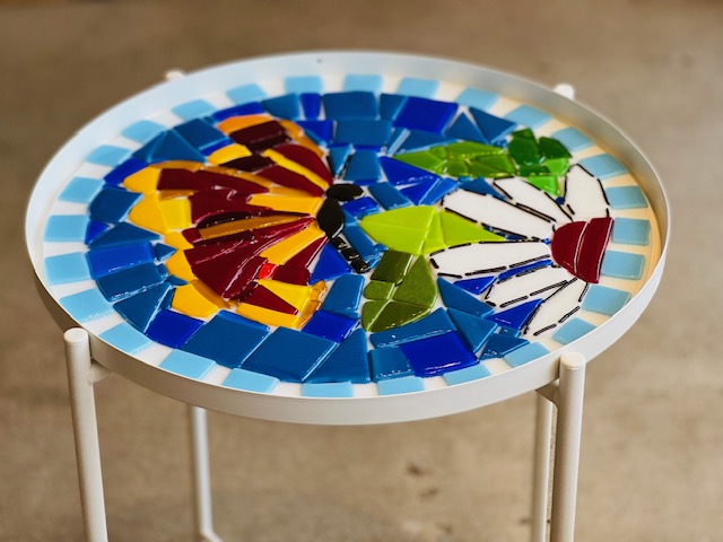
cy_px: 271
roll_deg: +0.7
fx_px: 1608
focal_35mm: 77
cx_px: 362
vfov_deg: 19.1
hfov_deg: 25.3
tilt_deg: -34.8
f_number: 2.8
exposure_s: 1/120
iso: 125
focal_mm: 9
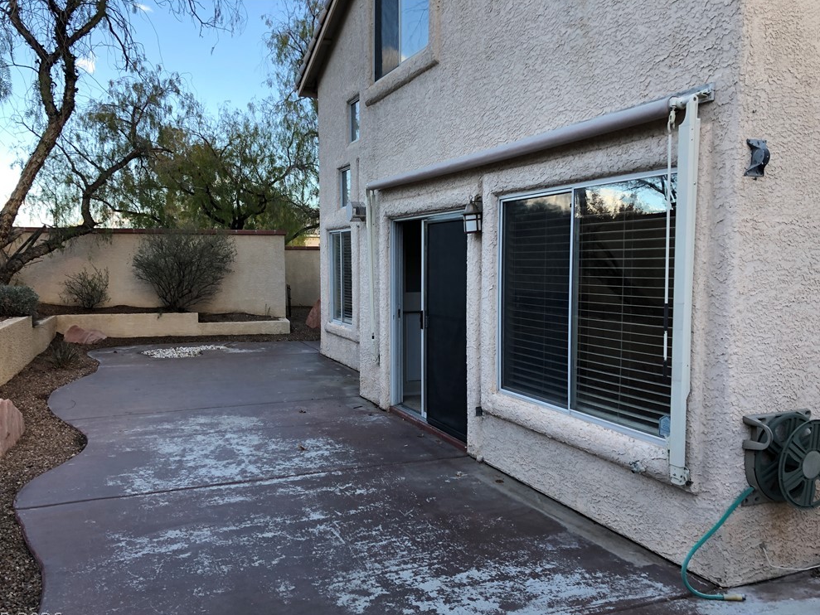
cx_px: 397
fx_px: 687
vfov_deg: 48.2
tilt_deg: -6.3
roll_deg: +0.6
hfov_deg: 61.6
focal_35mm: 29
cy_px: 315
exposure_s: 1/130
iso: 20
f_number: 1.8
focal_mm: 4
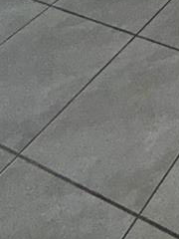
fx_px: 483
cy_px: -276
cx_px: 352
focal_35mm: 70
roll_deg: +0.7
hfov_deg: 16.4
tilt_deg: -9.9
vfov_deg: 17.1
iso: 250
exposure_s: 1/60
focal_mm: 2.22
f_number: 2.2
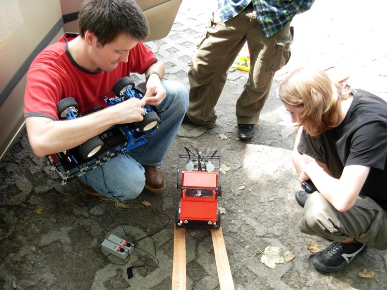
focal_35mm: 38
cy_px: 145
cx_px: 194
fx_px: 425
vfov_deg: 37.7
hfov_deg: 49.0
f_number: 2.9
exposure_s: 1/64
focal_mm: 6.3
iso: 79
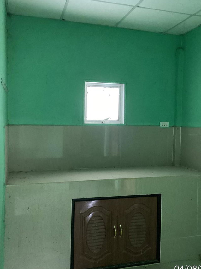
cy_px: 127
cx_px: 110
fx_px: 263
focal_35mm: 34
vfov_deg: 53.9
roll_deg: -1.7
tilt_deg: -2.2
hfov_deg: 41.7
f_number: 2.4
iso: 400
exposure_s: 1/25
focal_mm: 3.3
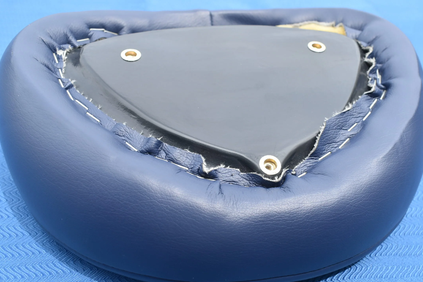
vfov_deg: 31.2
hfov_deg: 45.3
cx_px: 242
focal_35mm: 43
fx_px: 506
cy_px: 166
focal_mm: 24
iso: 100
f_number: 8
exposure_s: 1/100
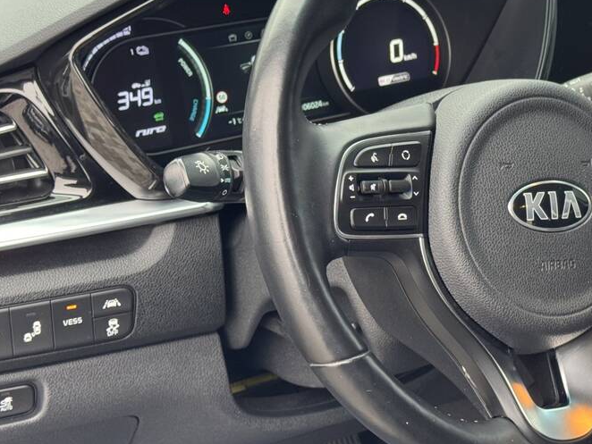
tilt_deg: -23.1
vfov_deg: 17.0
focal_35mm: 87
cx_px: 478
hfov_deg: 22.2
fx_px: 1488
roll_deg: -2.7
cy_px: 162
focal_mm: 6.76
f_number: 1.78
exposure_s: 1/60
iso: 125
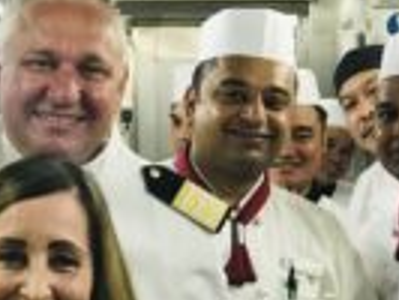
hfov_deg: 13.1
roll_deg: +2.0
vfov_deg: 9.9
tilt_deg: -3.3
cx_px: 69
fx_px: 1731
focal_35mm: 150
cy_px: 196
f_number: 2.8
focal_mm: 6.6
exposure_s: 1/60
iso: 160
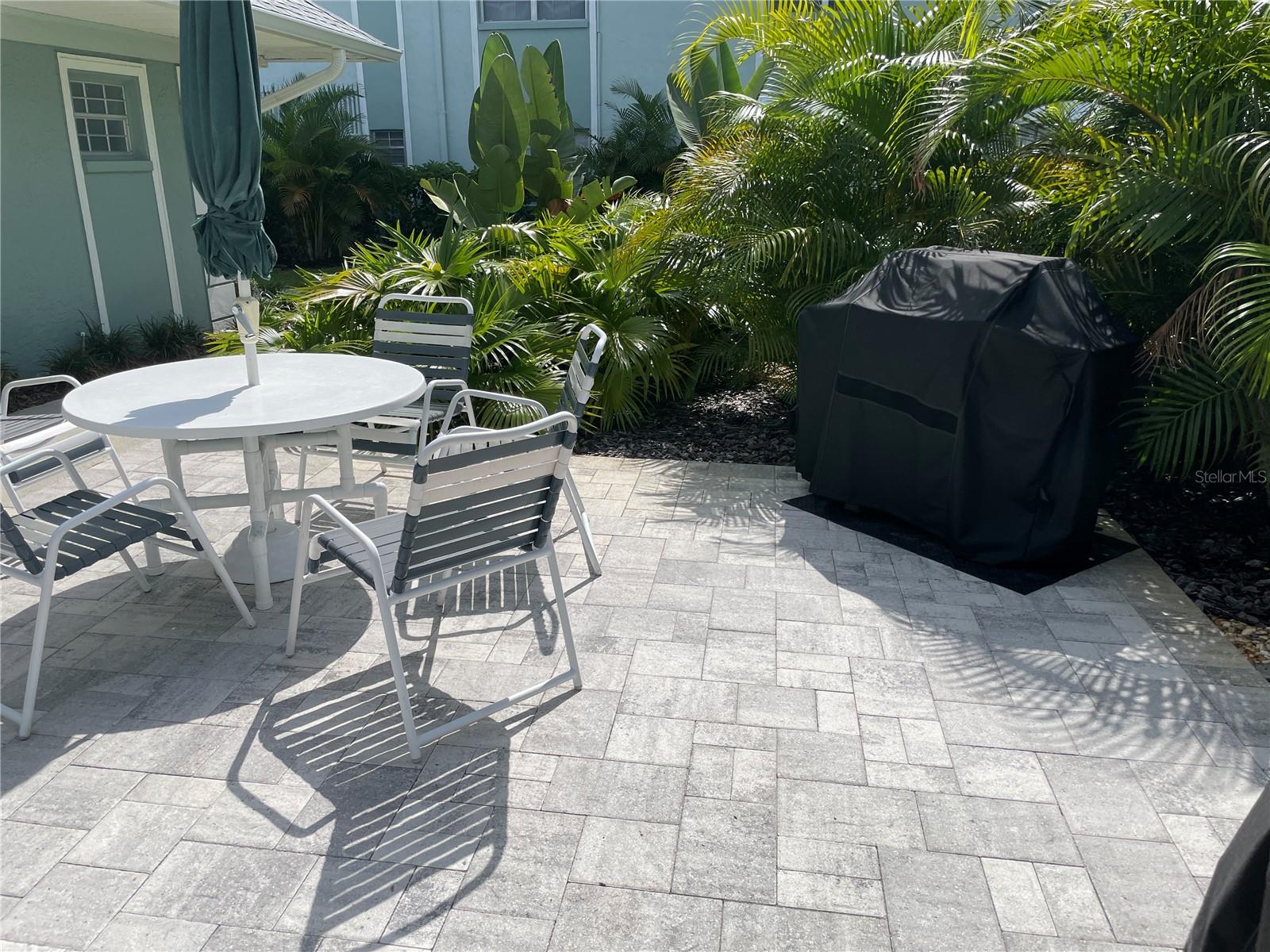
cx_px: 635
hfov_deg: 67.3
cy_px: 476
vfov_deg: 53.1
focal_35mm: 26
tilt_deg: -18.4
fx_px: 954
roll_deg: +2.5
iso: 32
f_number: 1.6
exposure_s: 1/6135
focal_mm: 4.2
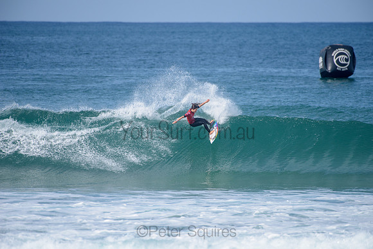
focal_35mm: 500
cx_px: 186
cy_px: 124
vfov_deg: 2.8
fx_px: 5182
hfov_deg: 4.1
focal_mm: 500
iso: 250
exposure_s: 1/2500
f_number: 6.3
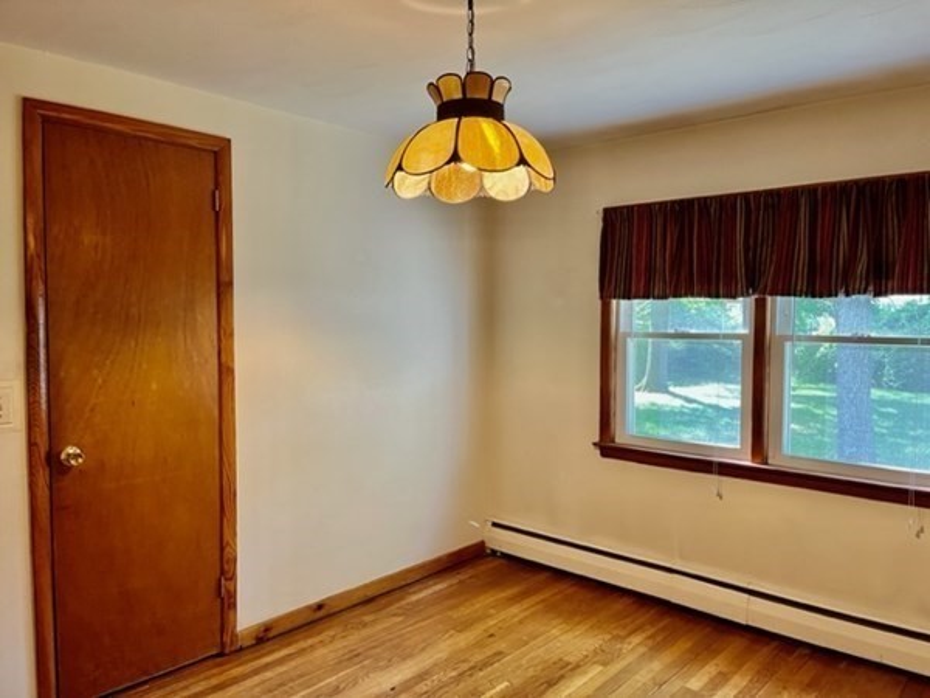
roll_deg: -0.4
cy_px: 349
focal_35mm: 26
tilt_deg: -3.2
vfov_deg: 53.1
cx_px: 465
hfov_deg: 67.3
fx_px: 699
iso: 125
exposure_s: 1/77
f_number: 1.6
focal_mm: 5.1
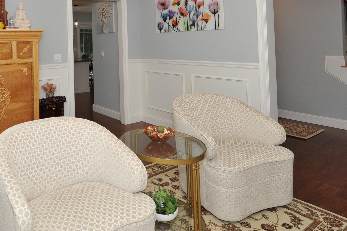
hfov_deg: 62.7
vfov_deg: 43.5
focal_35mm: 28
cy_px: 37
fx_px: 270
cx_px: 98
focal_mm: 15
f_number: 7.1
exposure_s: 1/125
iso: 560
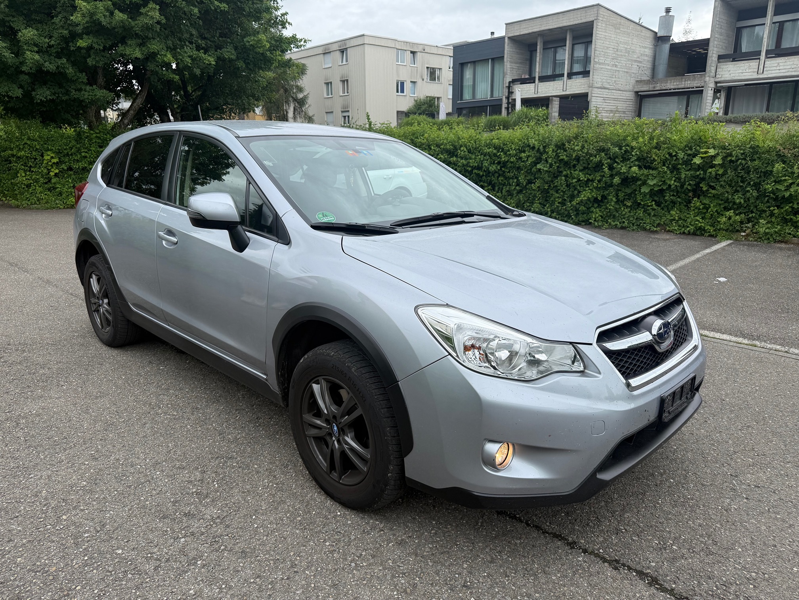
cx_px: 400
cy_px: 300
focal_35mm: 24
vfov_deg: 56.8
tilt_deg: -10.2
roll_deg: +0.8
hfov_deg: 71.6
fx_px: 554
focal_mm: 6.76
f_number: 1.78
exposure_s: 1/1770
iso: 80
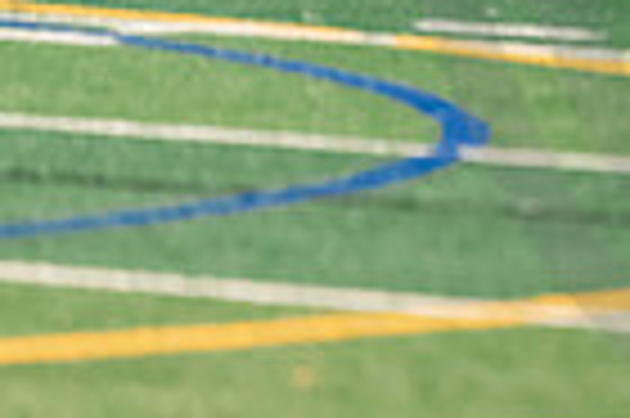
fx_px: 14508
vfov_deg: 1.7
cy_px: -200
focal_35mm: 830
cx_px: 1197
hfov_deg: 2.5
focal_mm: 200
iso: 2500
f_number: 2.8
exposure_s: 1/400
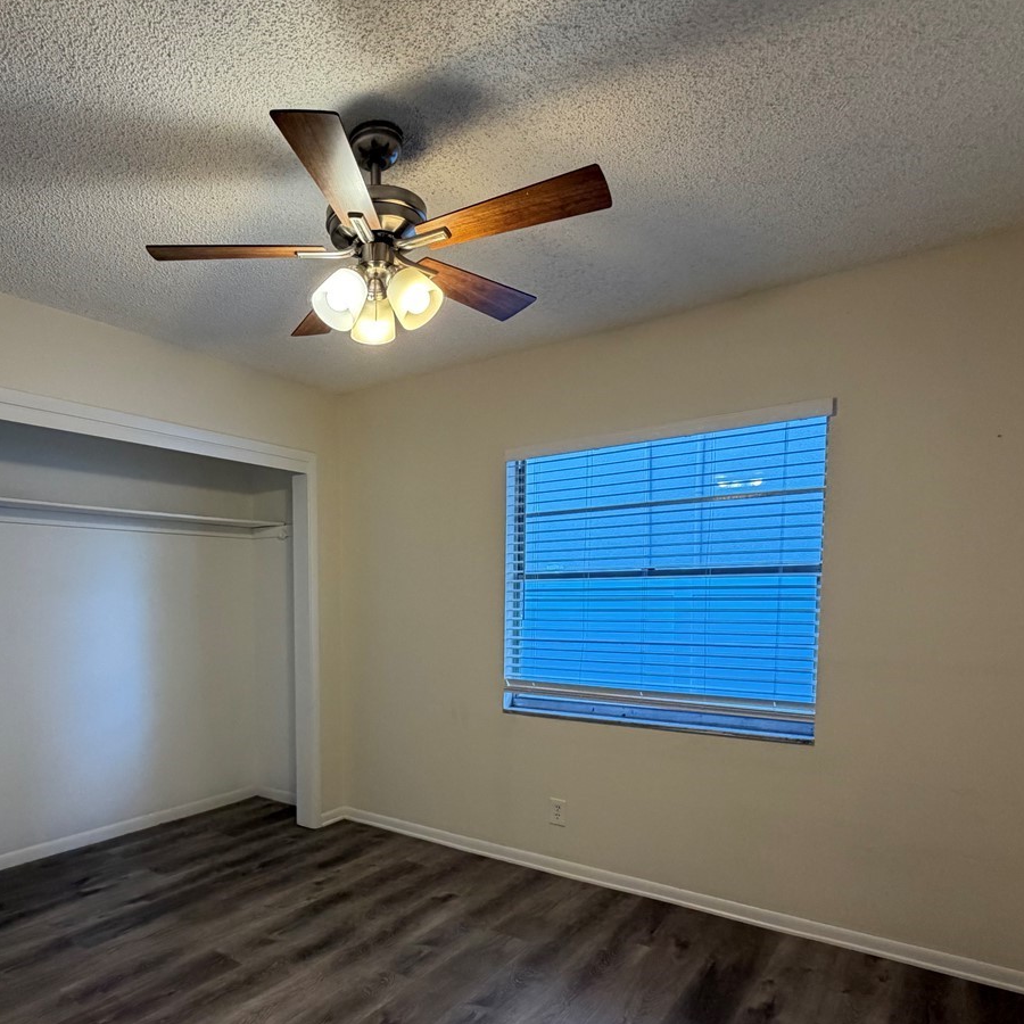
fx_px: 736
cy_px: 654
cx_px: 342
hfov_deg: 67.7
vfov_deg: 68.3
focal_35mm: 22
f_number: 2.2
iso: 320
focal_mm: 2.22
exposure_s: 1/120
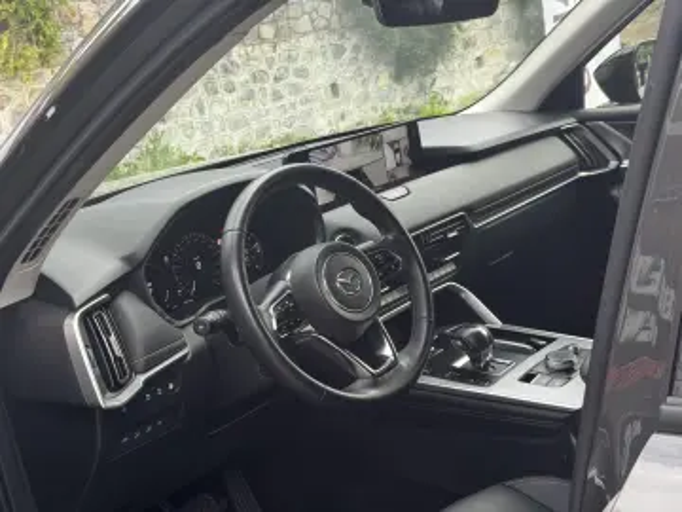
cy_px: 256
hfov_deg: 39.7
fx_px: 946
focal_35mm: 48
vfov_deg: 30.3
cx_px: 341
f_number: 1.78
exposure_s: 1/345
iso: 64
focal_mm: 6.76
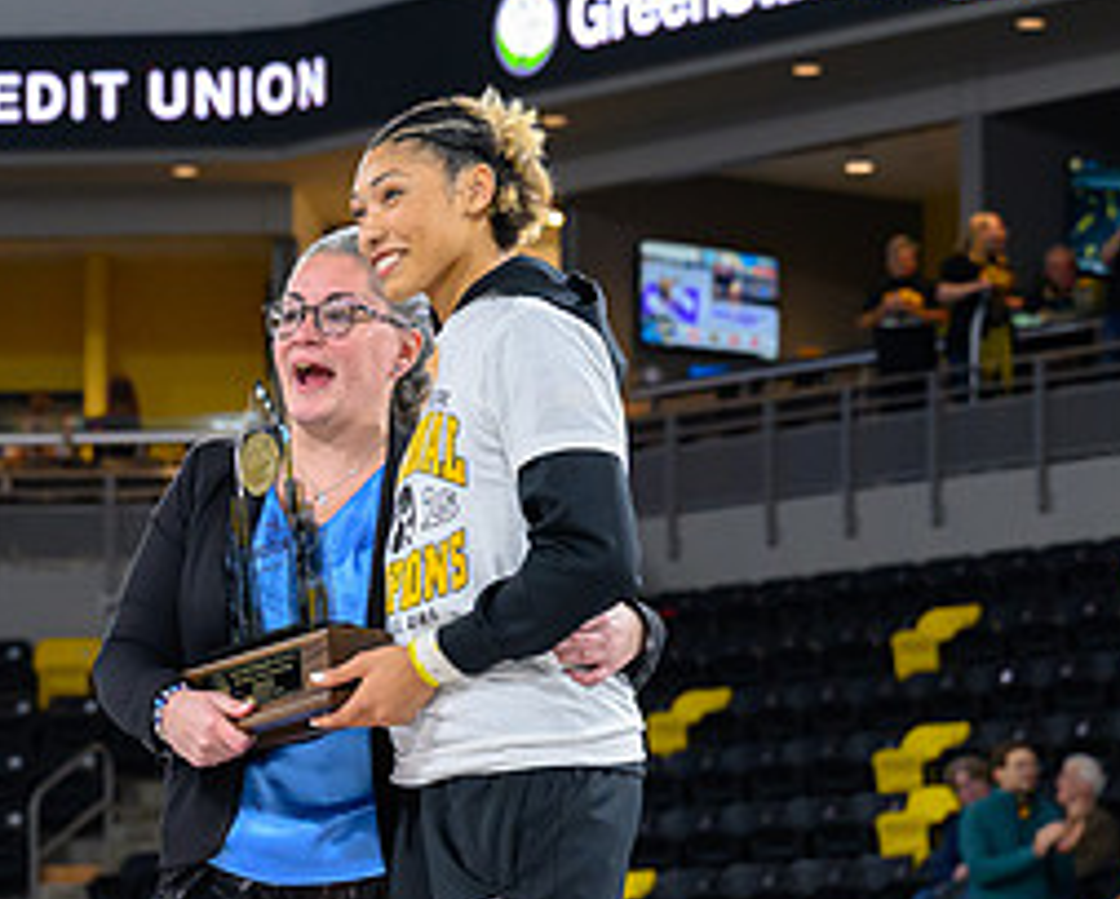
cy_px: 862
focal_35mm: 212
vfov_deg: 7.3
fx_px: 7035
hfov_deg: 9.1
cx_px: 325
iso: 2200
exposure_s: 1/200
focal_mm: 70
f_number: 4
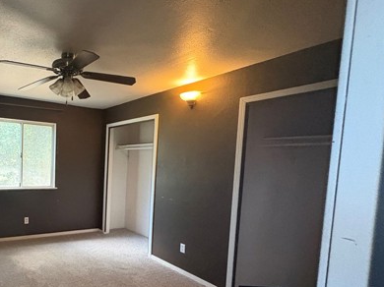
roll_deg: -2.1
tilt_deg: -3.7
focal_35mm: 23
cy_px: 181
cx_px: 77
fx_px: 255
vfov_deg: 58.0
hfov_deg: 67.1
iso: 800
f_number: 2.2
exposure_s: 1/60
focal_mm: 2.22
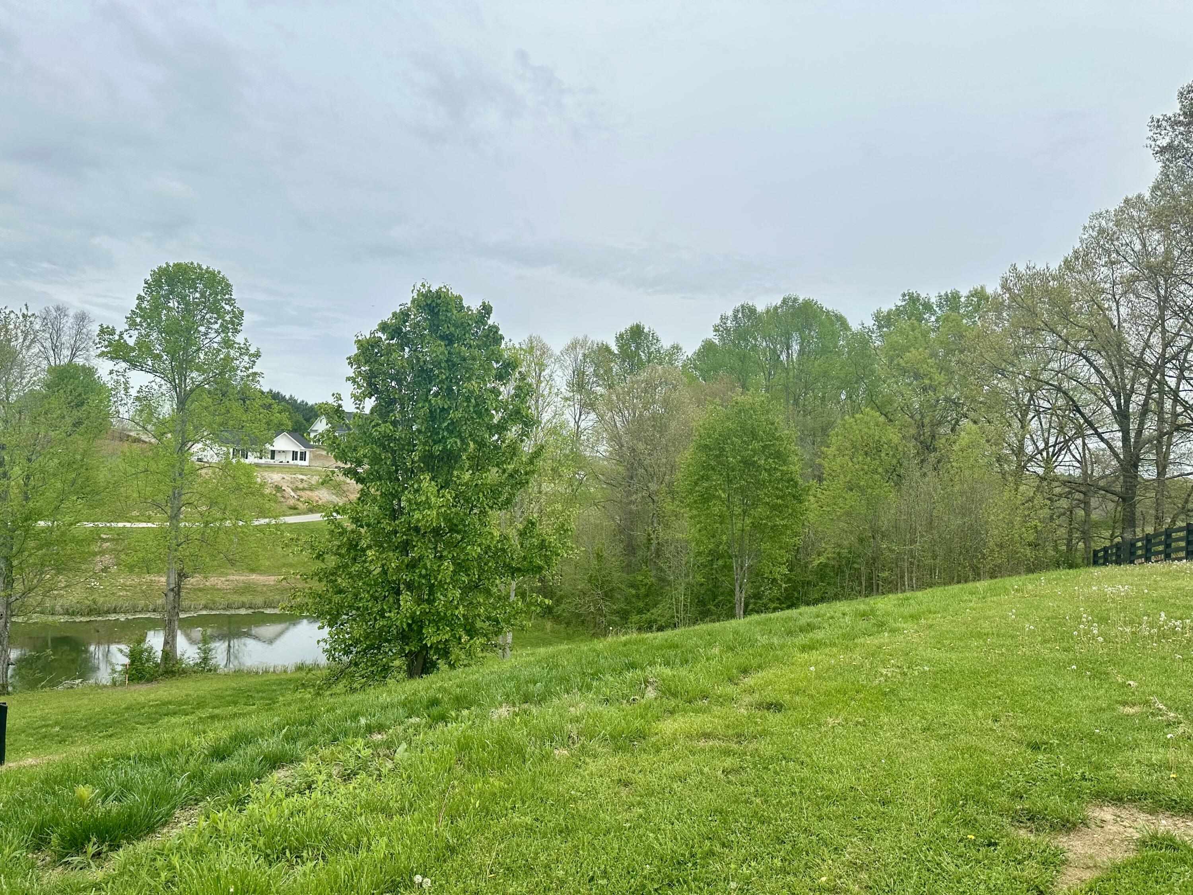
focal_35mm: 24
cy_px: 448
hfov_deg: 71.6
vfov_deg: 56.8
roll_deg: -2.2
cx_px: 596
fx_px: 827
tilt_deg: +1.2
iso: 80
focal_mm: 6.86
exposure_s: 1/5848
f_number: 1.78
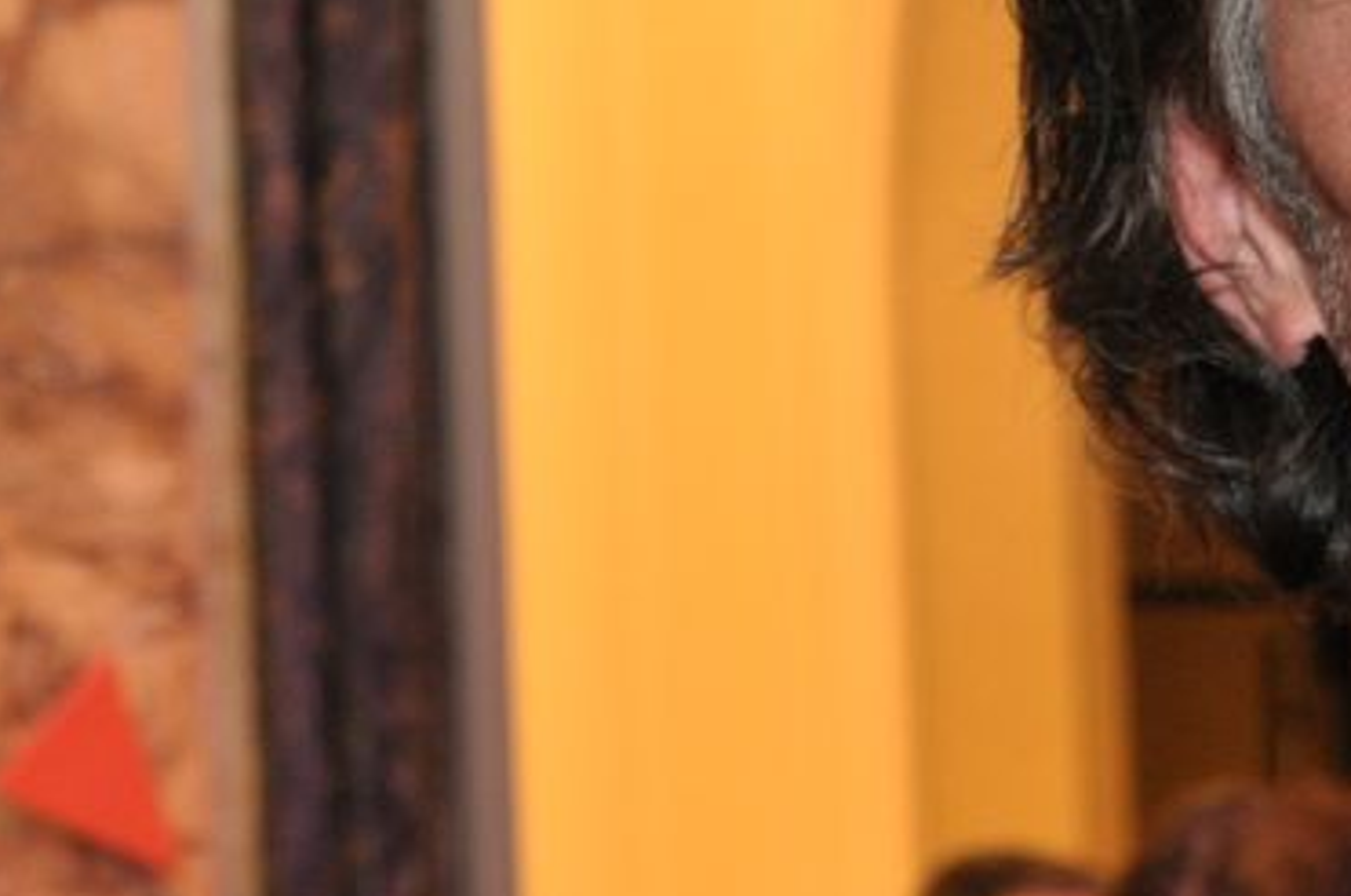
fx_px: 6593
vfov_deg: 7.8
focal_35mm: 176
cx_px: 269
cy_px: 546
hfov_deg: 11.7
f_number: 4.5
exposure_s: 1/60
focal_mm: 34
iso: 800
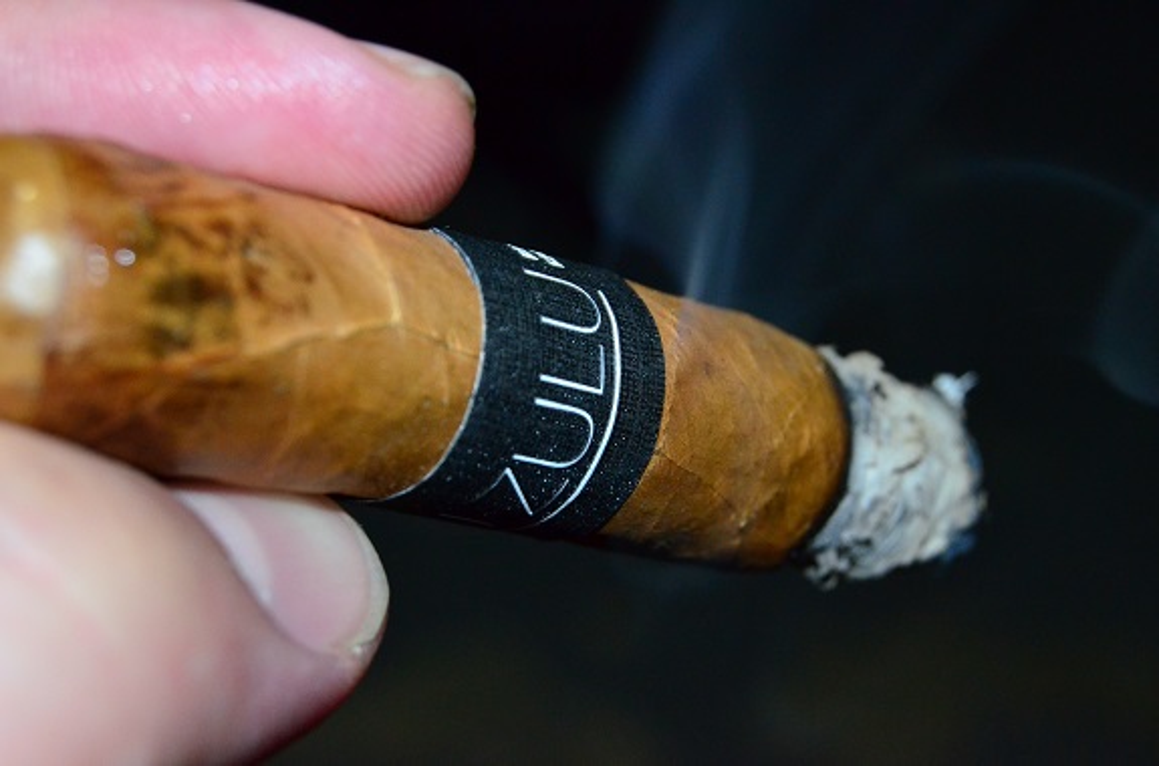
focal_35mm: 82
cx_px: 580
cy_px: 383
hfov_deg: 24.7
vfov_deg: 16.5
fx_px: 2649
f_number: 10
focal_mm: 55
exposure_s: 1/60
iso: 2500
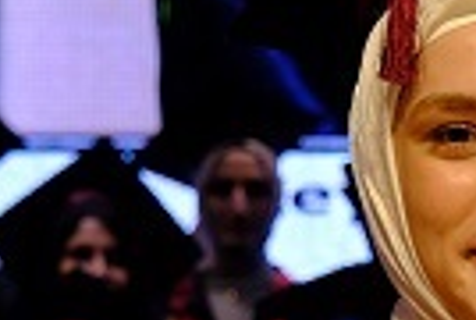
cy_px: 448
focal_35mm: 335
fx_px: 4439
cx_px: 458
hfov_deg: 6.1
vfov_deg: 4.1
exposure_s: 1/60
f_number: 2.8
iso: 160
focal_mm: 33.2
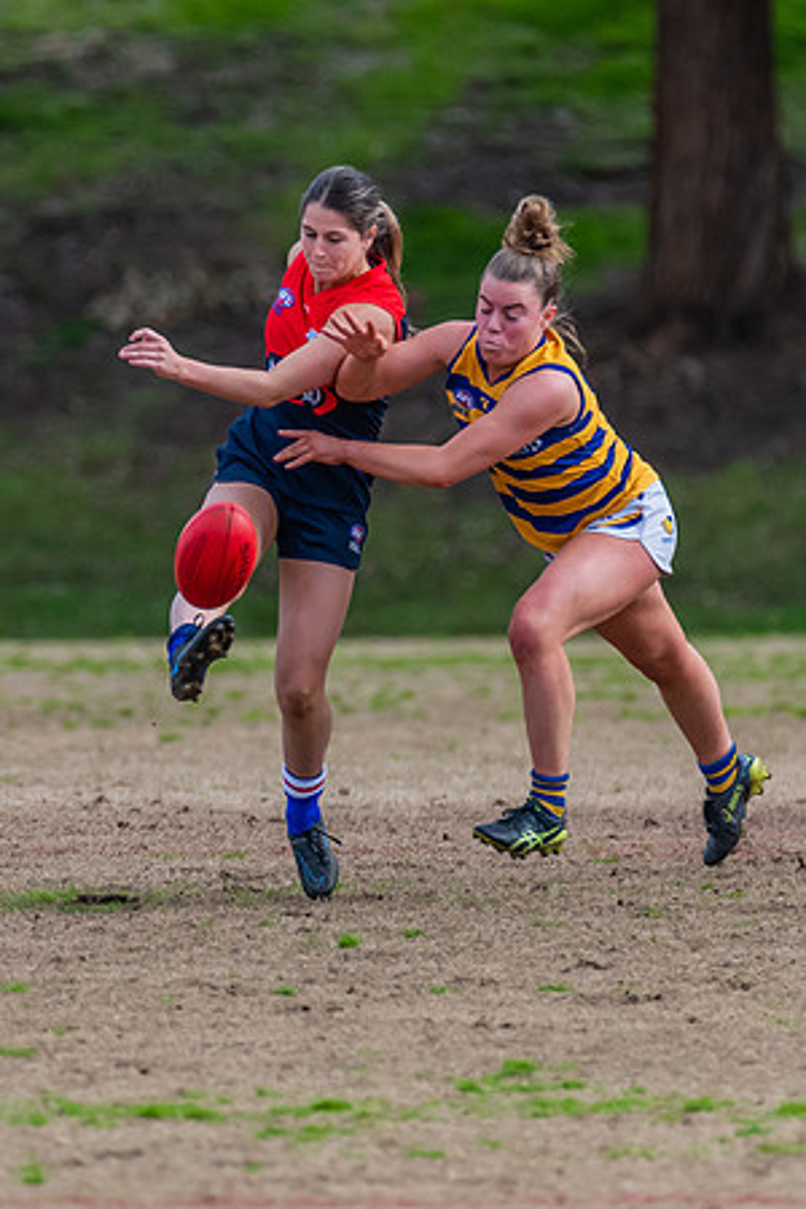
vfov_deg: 1.9
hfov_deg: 1.3
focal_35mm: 1065
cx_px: 237
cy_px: 646
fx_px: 35748
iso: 800
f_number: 6.3
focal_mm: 500
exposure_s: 1/2000
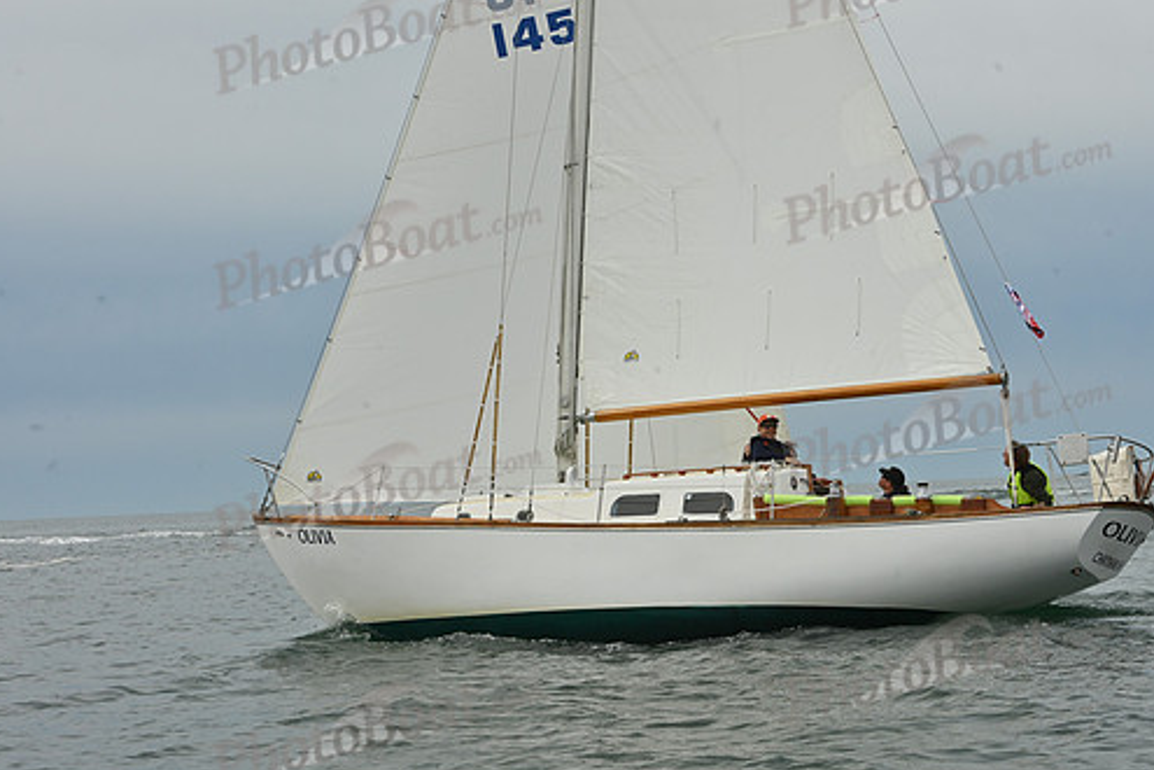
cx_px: 664
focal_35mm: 82
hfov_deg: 24.7
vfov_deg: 16.6
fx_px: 2628
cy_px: 337
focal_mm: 70
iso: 320
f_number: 13
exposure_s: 1/800
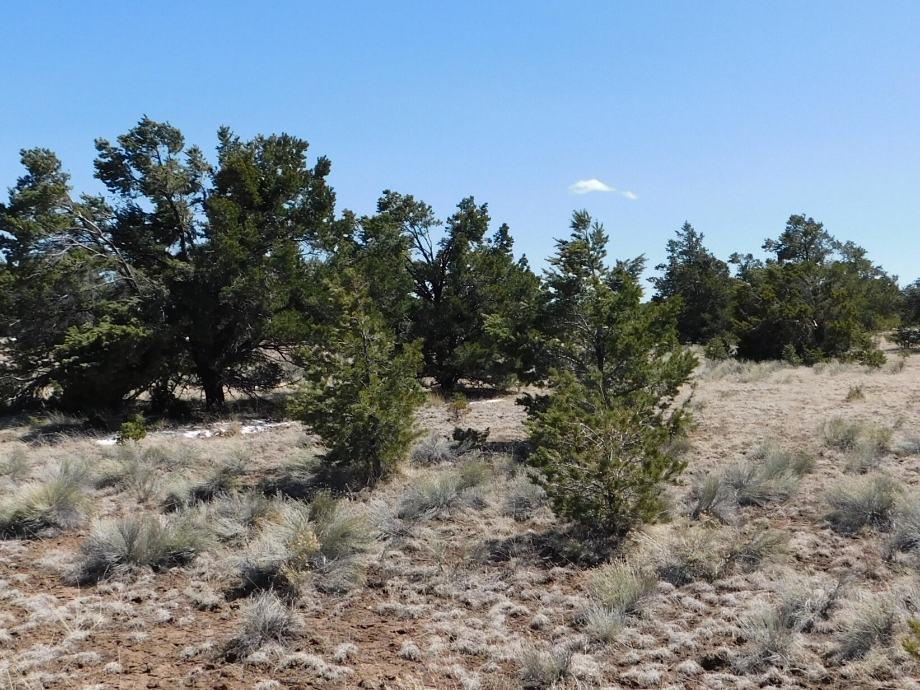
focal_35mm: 42
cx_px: 505
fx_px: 1116
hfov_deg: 44.7
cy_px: 281
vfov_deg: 34.2
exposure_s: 1/400
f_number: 6
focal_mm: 4
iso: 125
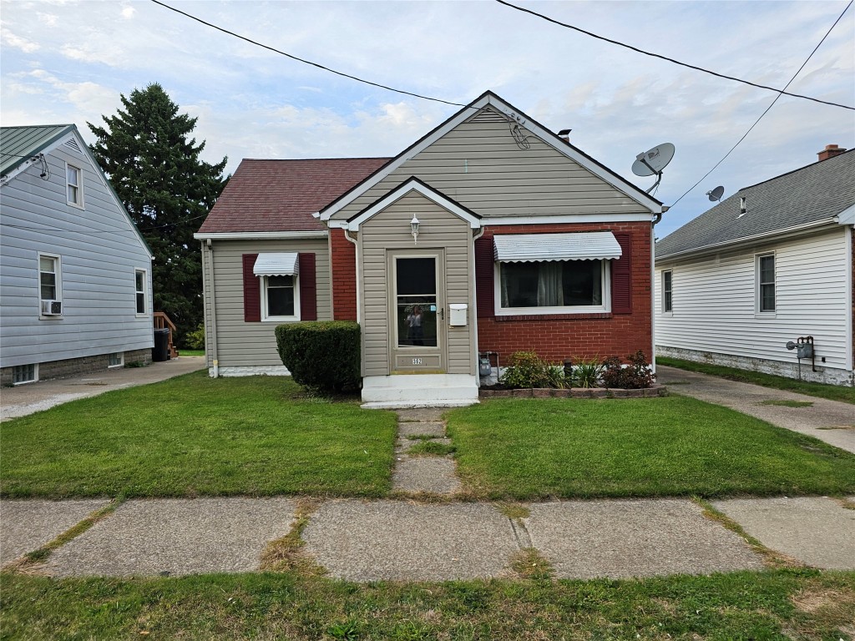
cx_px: 428
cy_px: 320
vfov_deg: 58.9
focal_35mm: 23
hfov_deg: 73.9
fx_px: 568
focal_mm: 6.3
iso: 25
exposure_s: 1/359
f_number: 1.7
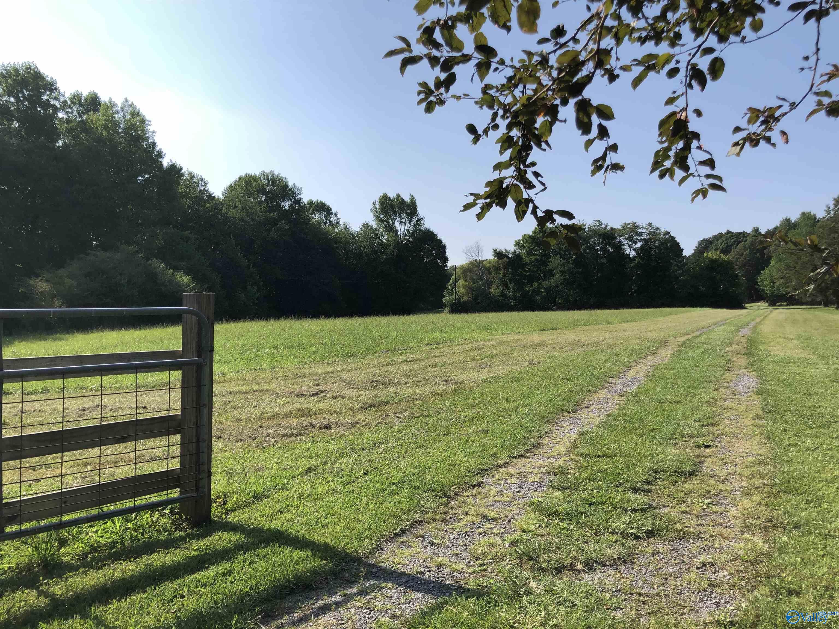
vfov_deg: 49.7
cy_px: 314
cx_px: 420
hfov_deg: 63.4
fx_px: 679
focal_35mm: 28
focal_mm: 3.99
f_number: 1.8
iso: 20
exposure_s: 1/1845
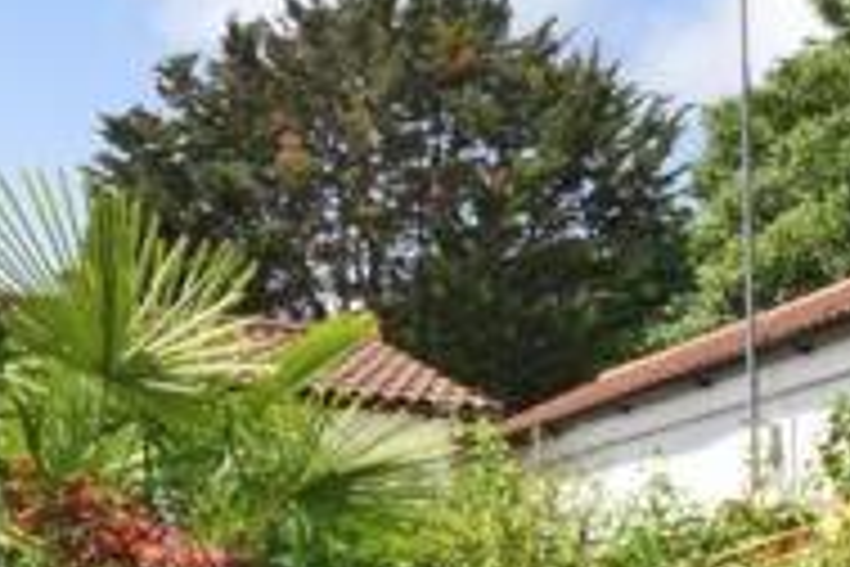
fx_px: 1228
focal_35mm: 52
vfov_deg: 24.1
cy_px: 646
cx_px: 558
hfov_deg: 37.8
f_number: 22
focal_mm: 10
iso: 400
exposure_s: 1/40
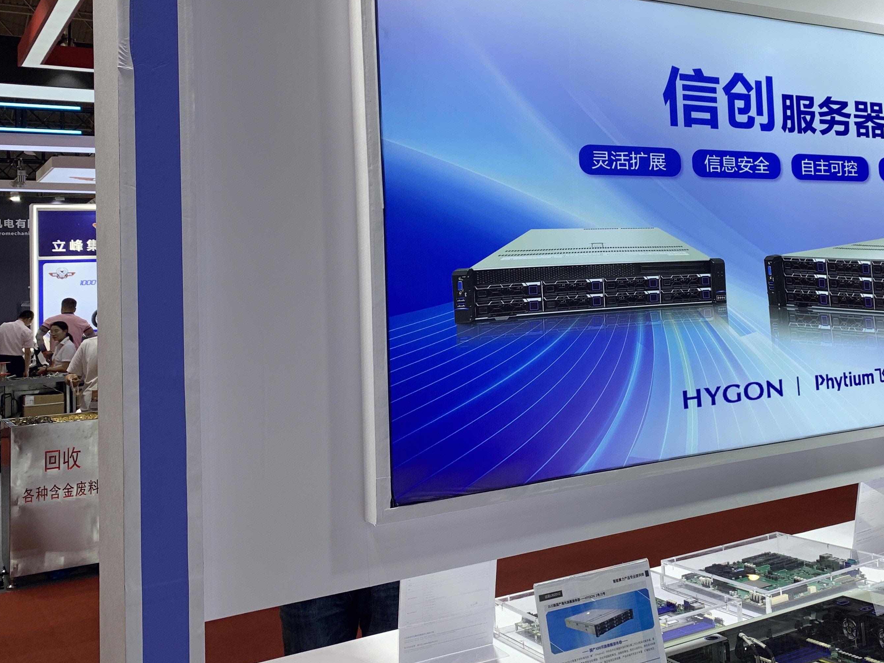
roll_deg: +2.5
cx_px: 590
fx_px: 996
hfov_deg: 47.1
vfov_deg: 36.5
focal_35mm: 39
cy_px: 230
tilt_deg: +4.0
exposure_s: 1/171
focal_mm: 4.25
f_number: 1.8
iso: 25
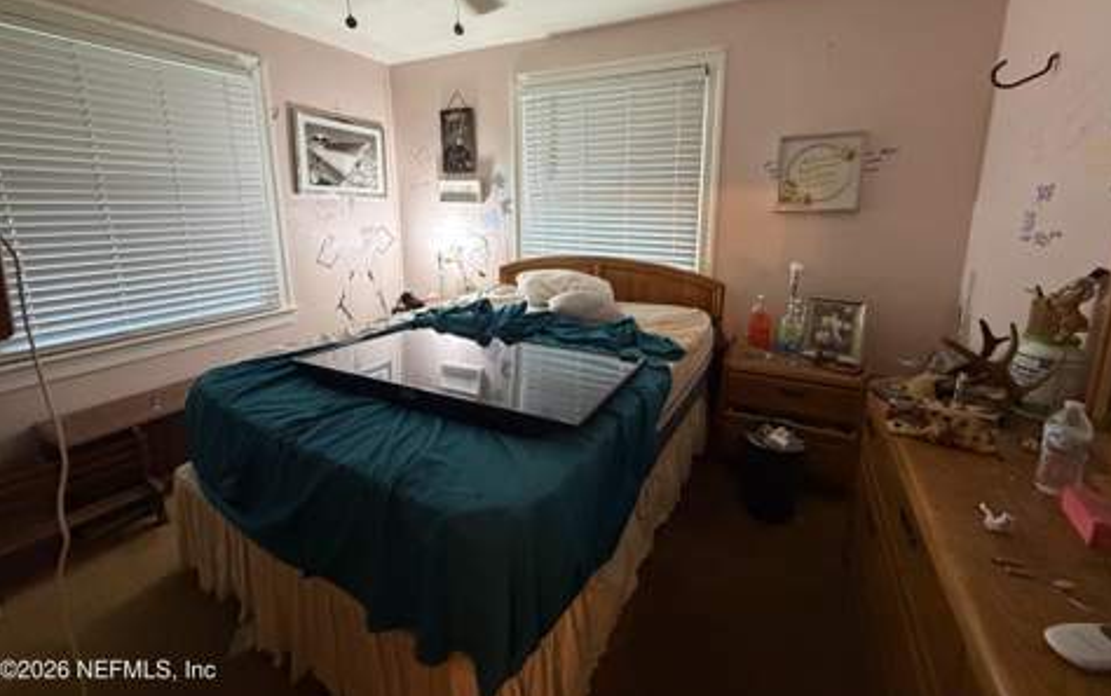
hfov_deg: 101.4
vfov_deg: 74.2
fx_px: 454
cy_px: 285
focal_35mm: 15
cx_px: 560
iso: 800
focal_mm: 2.22
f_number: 2.2
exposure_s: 1/60
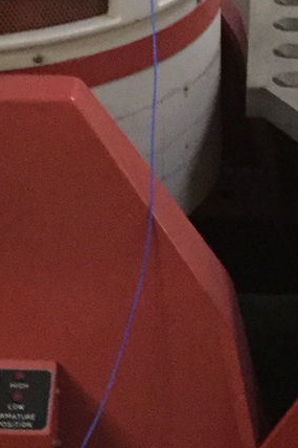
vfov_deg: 16.7
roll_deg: +1.2
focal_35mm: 123
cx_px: 139
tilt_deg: -28.8
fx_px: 1528
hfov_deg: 11.1
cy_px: 241
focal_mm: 3.3
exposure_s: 1/15
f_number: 2.4
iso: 400
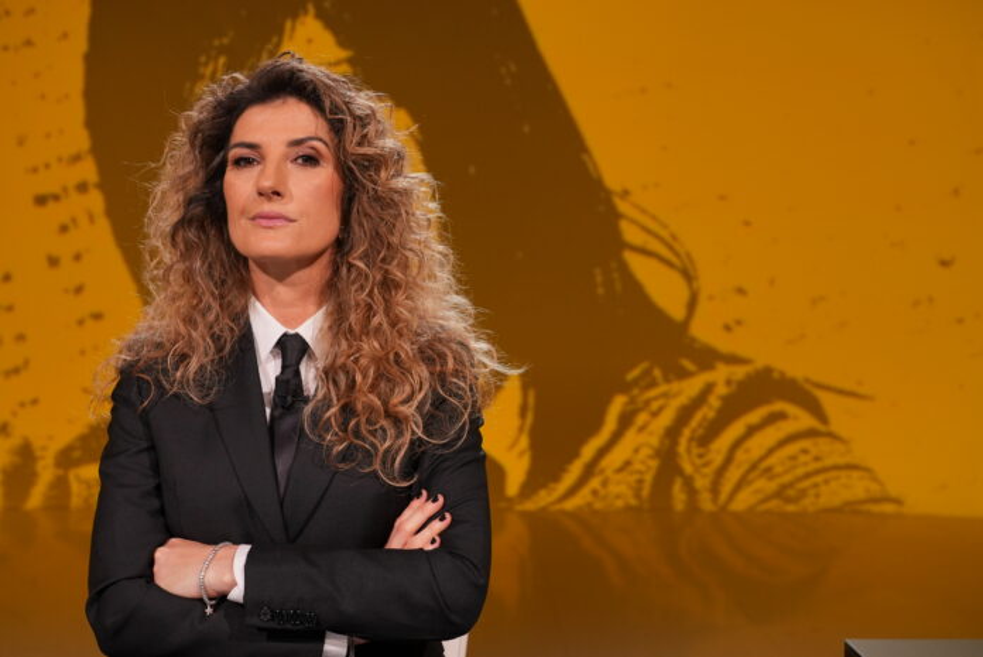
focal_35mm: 47
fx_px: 1284
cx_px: 492
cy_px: 328
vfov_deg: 28.7
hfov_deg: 41.9
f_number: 6.3
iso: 1600
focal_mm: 47
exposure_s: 1/100
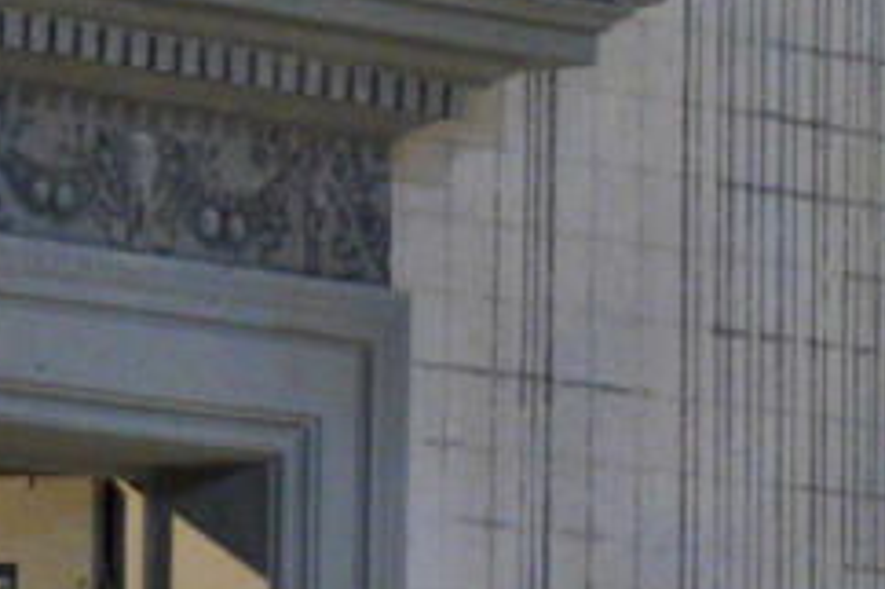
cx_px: 2765
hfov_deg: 3.8
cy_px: 505
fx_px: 12799
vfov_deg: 2.6
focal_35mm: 521
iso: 4000
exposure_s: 1/640
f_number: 5.6
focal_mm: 70
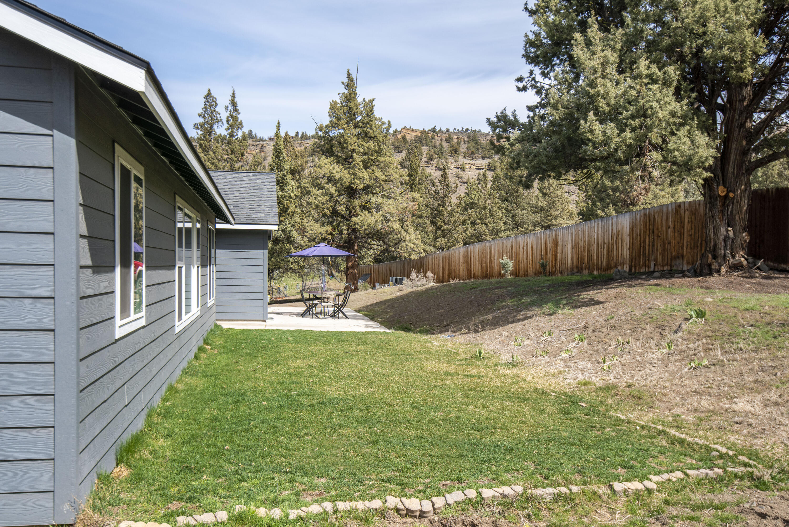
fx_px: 767
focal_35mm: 35
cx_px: 394
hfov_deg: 54.4
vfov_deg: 37.9
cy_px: 264
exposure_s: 1/400
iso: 200
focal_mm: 35
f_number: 11
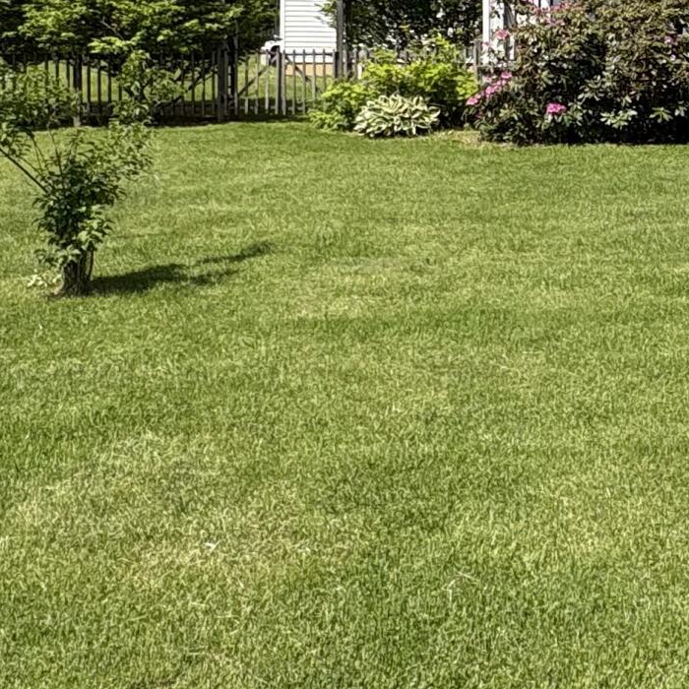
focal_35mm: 53
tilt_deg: -0.5
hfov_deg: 30.5
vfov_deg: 30.4
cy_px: 34
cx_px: 649
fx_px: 1194
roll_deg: -0.1
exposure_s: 1/1789
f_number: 2.2
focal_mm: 2.22
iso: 50
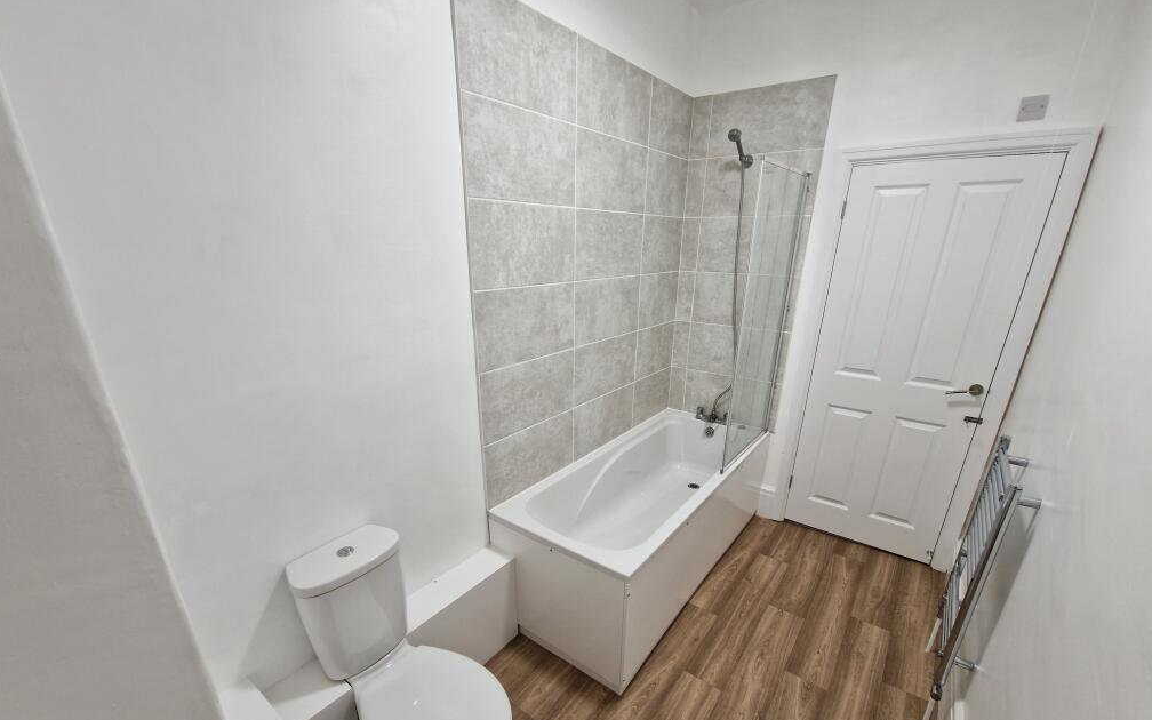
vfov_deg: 78.1
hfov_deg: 105.3
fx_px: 440
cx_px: 577
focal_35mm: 14
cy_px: 417
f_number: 2.2
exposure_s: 1/50
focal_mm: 2.2
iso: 200
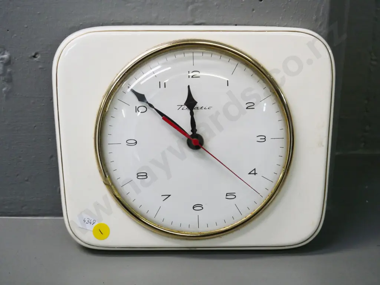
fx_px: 615
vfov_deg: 26.1
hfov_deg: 34.3
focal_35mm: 56
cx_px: 190
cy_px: 142
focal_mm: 28
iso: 3200
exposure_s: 1/250
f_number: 4.9
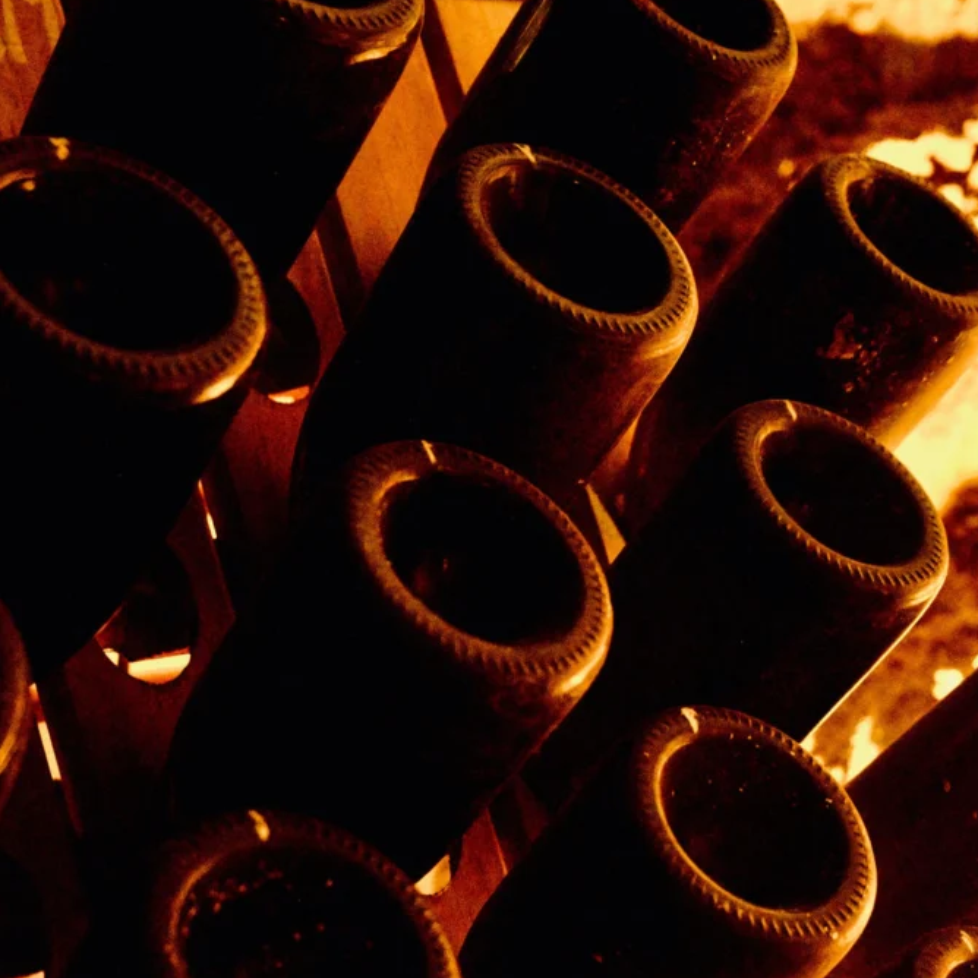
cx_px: 499
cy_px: 669
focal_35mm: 56
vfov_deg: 30.3
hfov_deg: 30.6
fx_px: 1790
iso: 8000
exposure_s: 1/60
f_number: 3.2
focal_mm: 28.9
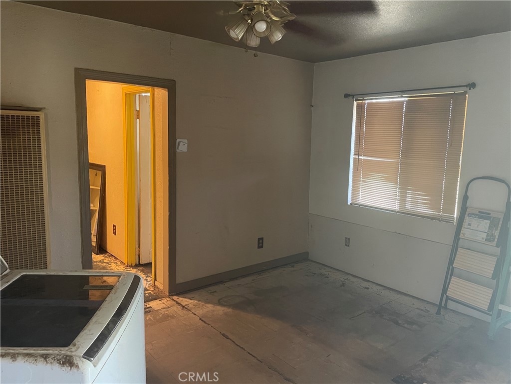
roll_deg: -0.5
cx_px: 256
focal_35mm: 26
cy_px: 192
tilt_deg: -6.9
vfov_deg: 53.1
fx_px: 384
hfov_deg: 67.3
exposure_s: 1/40
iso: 500
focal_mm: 4.2
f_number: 1.6
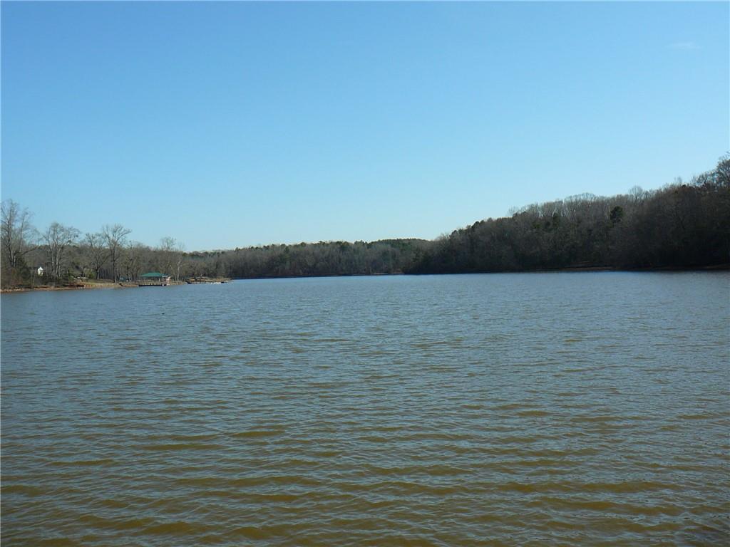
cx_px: 365
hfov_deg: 52.6
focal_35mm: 35
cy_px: 274
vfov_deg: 40.7
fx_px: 738
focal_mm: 5.2
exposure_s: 1/500
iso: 80
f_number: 5
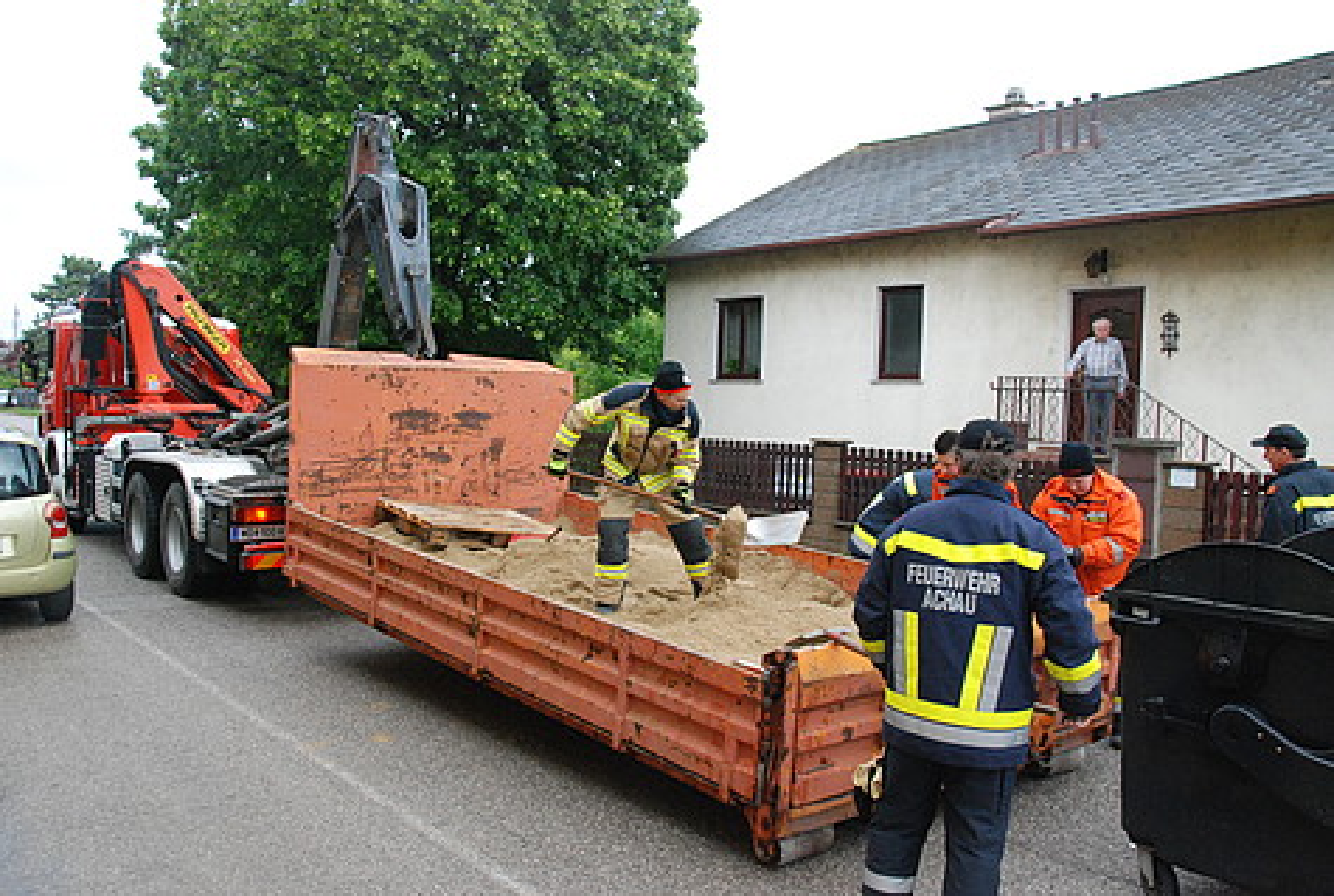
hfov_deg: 61.8
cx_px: 667
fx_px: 1114
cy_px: 448
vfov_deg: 43.8
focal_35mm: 30
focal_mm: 20
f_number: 9
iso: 1250
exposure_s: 1/320
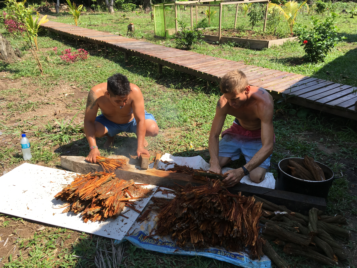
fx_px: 299
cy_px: 134
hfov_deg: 61.7
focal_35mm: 29
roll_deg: +0.6
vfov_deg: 48.2
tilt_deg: -24.8
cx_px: 178
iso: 25
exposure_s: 1/712
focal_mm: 4.15
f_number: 2.2
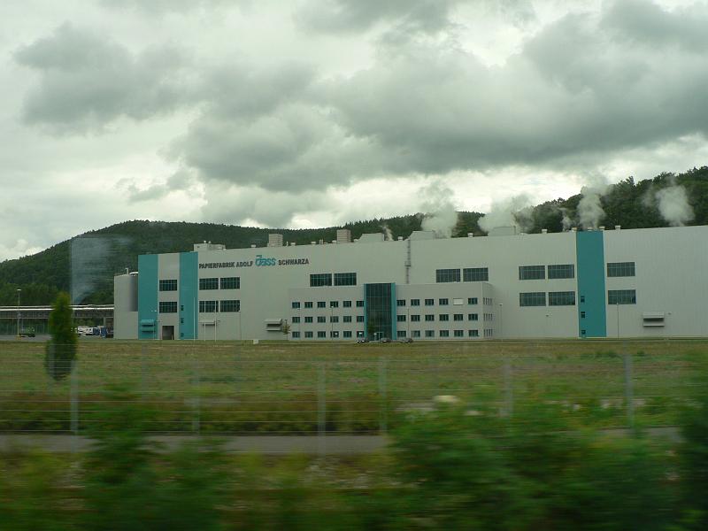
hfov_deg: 51.4
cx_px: 354
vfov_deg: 39.7
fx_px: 736
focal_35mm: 36
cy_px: 266
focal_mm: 6
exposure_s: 1/200
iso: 80
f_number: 4
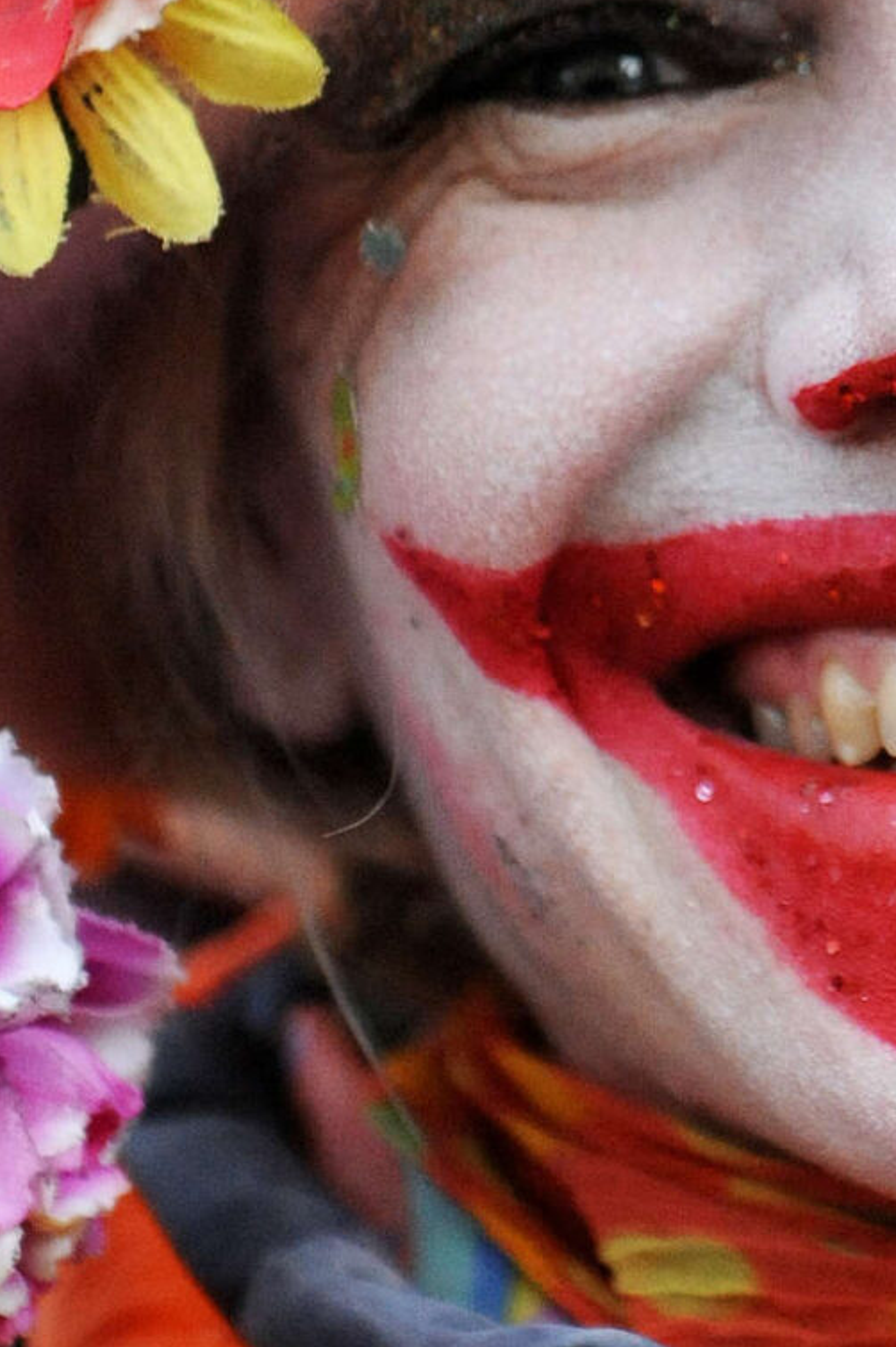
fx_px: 7106
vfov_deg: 10.8
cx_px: 1049
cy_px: 150
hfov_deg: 7.2
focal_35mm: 190
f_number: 3.2
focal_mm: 56
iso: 3200
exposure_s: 1/4000
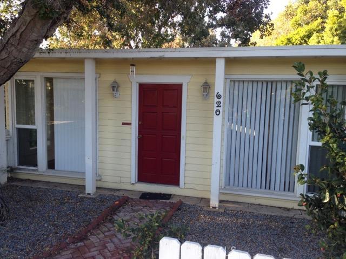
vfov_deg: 42.9
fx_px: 330
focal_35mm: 33
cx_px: 173
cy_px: 130
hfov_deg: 55.4
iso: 50
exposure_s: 1/120
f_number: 2.4
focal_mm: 4.12
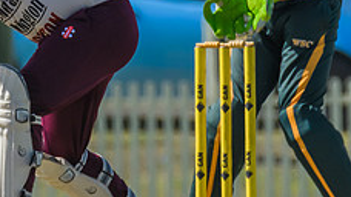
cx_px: -8
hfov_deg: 0.9
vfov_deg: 0.5
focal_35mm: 2513
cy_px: 36
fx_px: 23378
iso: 640
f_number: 6.3
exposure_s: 1/4000
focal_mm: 550
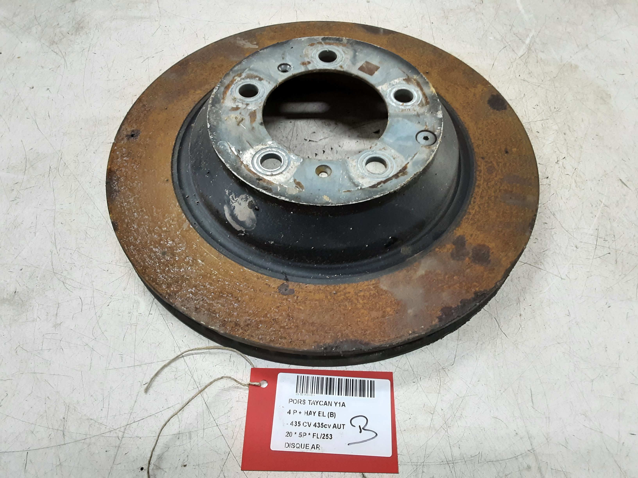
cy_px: 239
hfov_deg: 65.3
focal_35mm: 27
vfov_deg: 51.4
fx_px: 498
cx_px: 319
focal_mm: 2.91
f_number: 1.9
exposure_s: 1/50
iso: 160
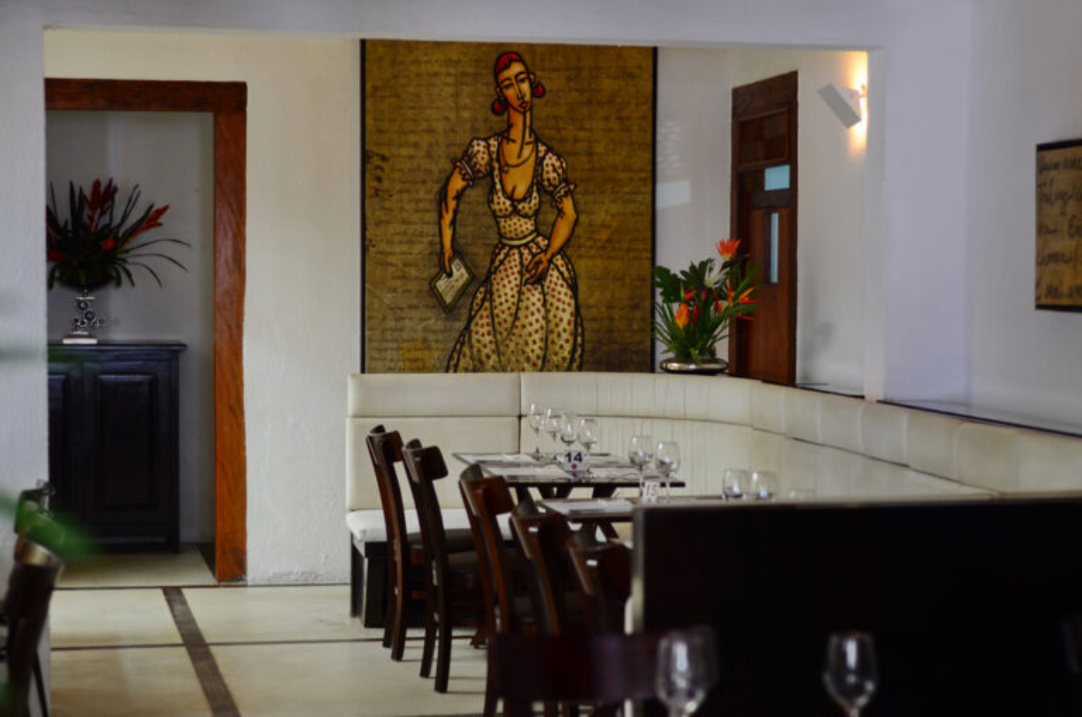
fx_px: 2250
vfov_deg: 18.1
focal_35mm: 75
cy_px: 358
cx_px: 541
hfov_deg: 27.0
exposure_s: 1/50
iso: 400
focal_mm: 50
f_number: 2.2
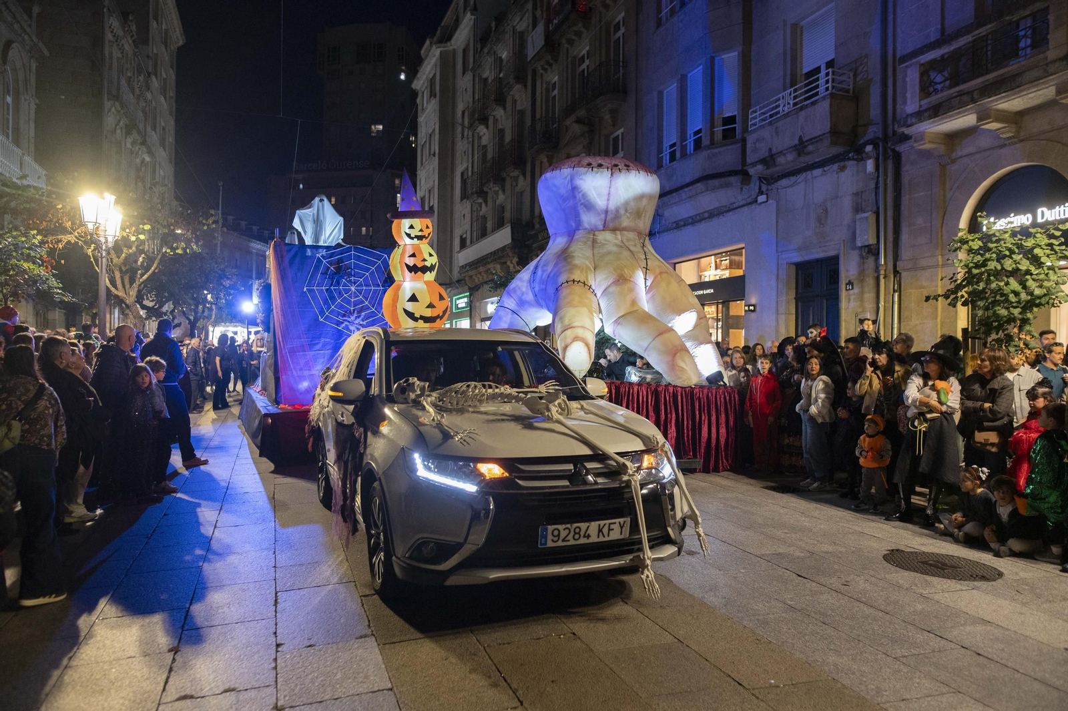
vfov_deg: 53.1
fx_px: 712
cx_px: 534
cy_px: 356
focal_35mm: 24
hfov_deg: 73.8
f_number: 2.8
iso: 3200
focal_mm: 24
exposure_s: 1/160
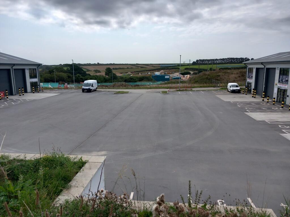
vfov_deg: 51.4
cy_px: 108
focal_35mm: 27
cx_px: 145
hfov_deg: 65.3
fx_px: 226
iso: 20
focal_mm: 4
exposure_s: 1/910
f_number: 1.8
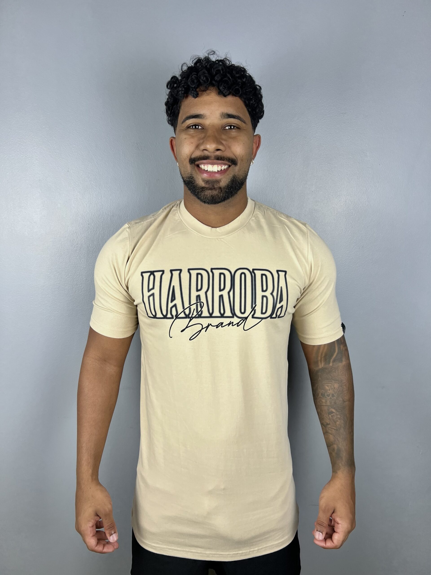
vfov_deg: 67.3
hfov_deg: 53.1
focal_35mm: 26
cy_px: 288
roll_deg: -0.4
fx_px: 432
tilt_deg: -11.2
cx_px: 216
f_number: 1.5
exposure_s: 1/120
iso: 50
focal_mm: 5.7
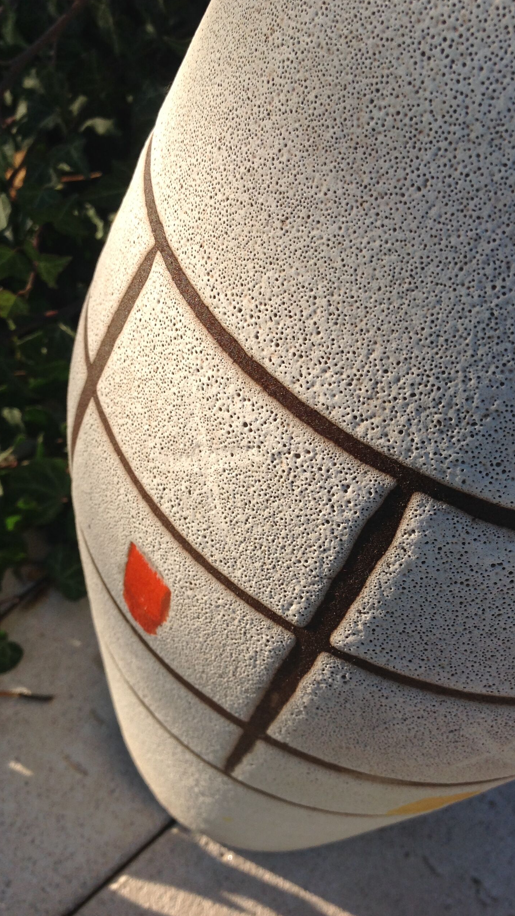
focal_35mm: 39
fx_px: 947
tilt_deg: -47.0
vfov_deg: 51.6
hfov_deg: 30.4
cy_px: 448
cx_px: 300
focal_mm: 4.28
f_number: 2.4
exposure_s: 1/657
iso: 50
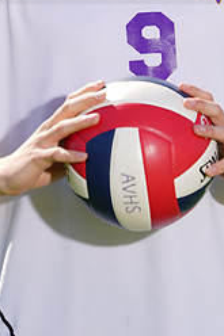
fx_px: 6963
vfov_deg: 2.8
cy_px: -39
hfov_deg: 1.8
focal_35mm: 745
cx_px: 88
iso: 64
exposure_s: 1/200
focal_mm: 318
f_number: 7.1
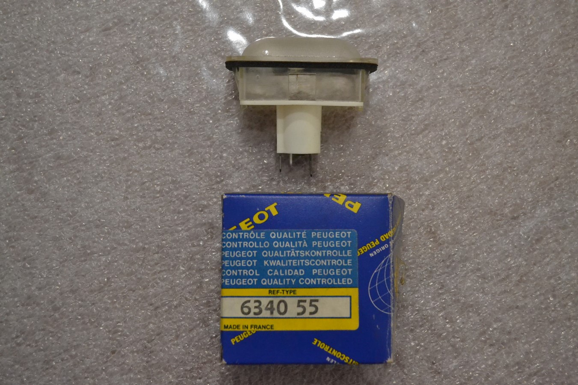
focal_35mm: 45
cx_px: 289
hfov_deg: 43.6
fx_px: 722
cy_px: 192
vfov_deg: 29.9
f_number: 4.5
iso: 3200
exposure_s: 1/50
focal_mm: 30
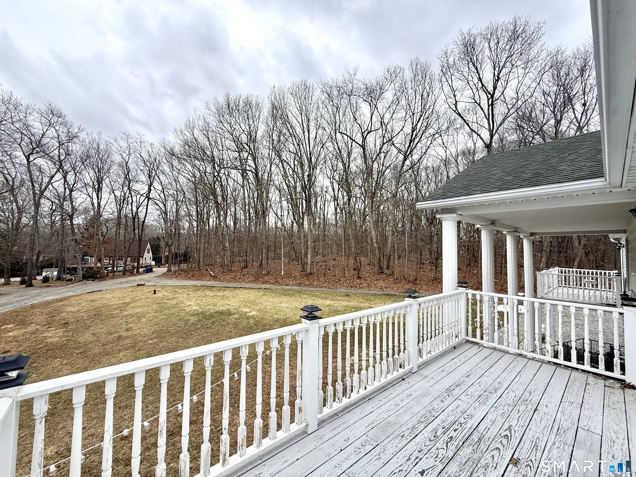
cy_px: 238
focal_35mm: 14
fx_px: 257
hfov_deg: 102.1
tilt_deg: +3.1
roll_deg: -1.3
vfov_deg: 85.7
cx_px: 318
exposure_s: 1/569
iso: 50
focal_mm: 2.22
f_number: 2.2
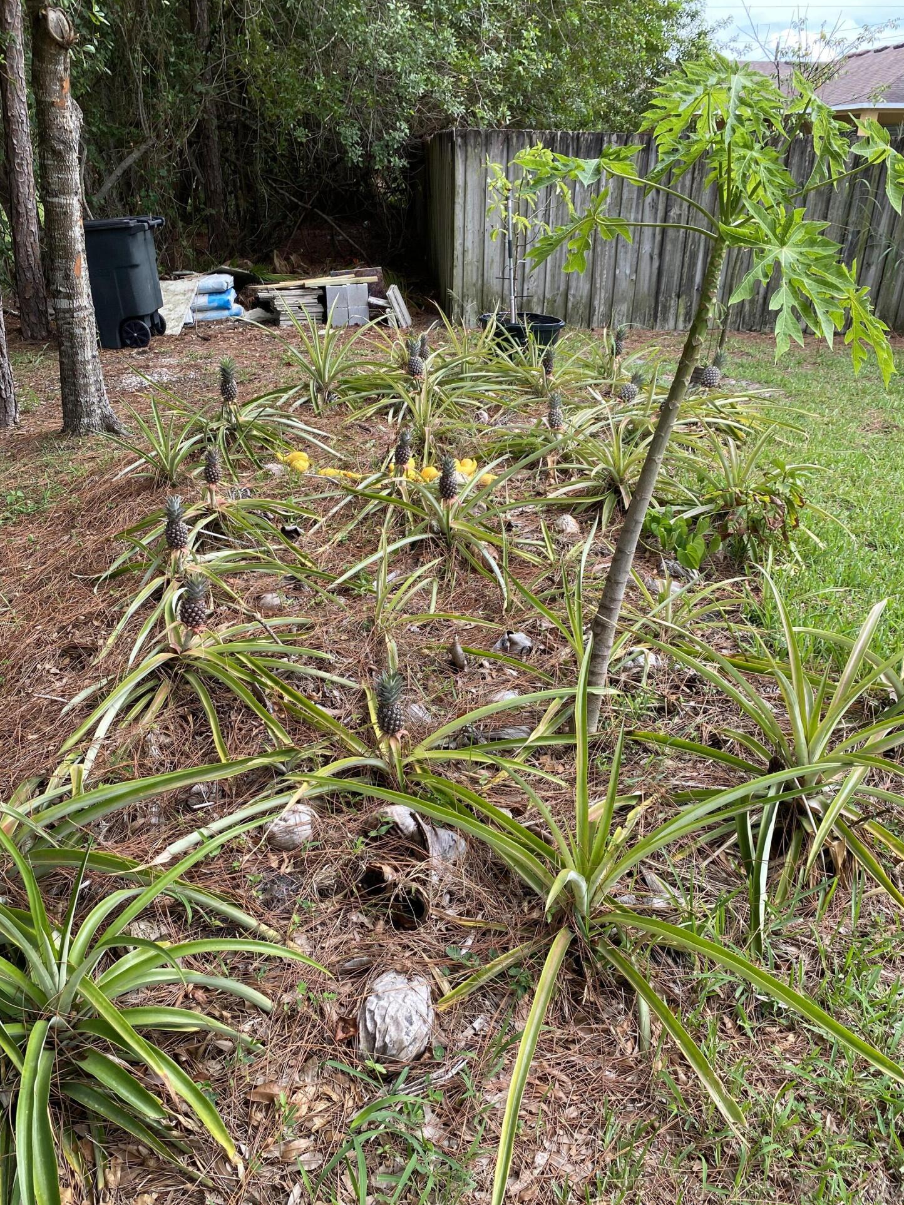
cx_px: 460
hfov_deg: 51.3
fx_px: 940
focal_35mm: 27
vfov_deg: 65.3
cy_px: 624
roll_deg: -1.4
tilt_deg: -25.1
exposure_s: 1/404
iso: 32
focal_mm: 4.25
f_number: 1.8
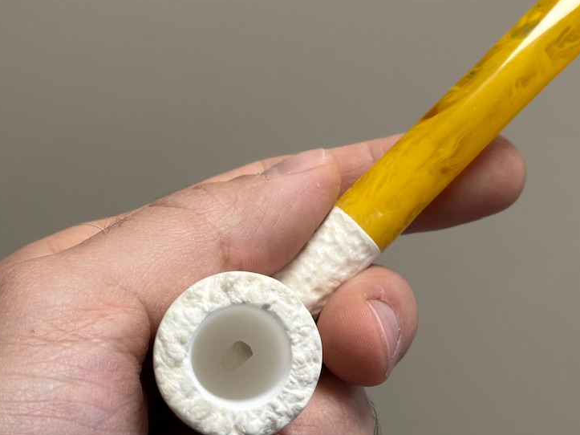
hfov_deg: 22.9
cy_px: 150
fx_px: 1424
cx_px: 387
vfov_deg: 17.3
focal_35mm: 85
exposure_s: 1/100
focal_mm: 6.86
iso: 64
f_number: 1.78
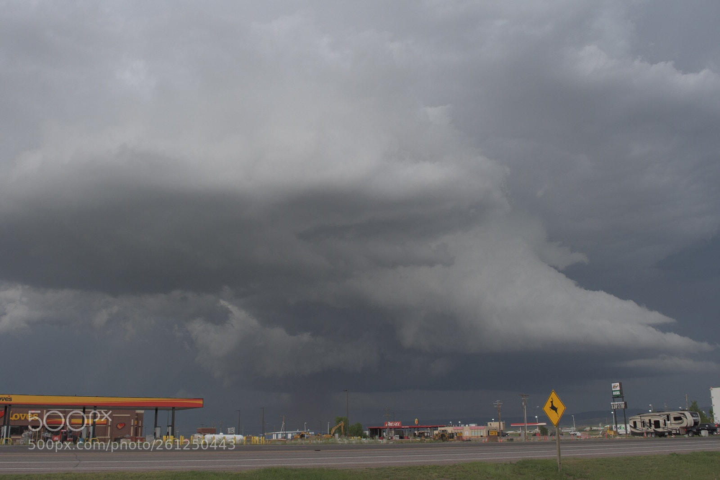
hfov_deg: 53.1
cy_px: 240
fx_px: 720
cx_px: 360
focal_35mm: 36
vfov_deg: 36.9
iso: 100
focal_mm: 24
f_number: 7.1
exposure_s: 1/100
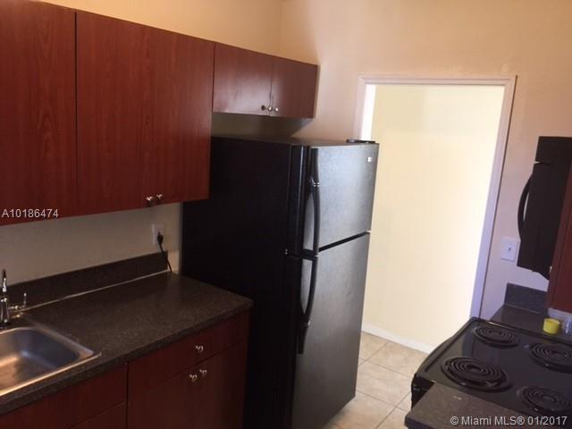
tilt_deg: -9.9
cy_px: 214
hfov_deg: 61.7
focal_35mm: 29
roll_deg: -4.5
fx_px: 479
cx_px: 286
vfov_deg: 48.2
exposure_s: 1/30
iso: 125
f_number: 2.2
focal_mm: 4.15
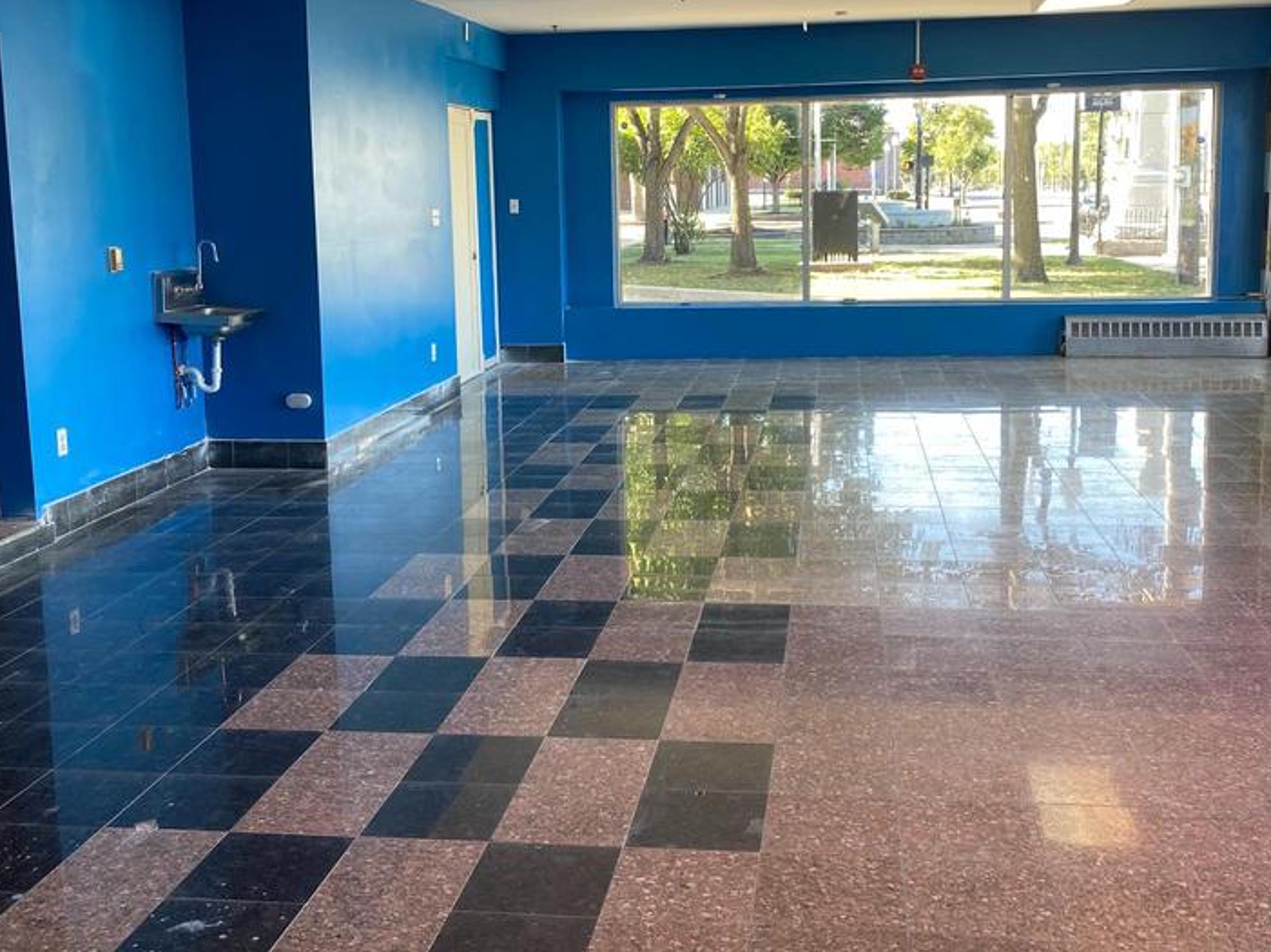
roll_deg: +0.7
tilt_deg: -7.4
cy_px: 374
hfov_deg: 49.0
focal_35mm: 38
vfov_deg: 37.5
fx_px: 1395
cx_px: 669
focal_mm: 4.25
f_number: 1.8
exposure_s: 1/120
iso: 64
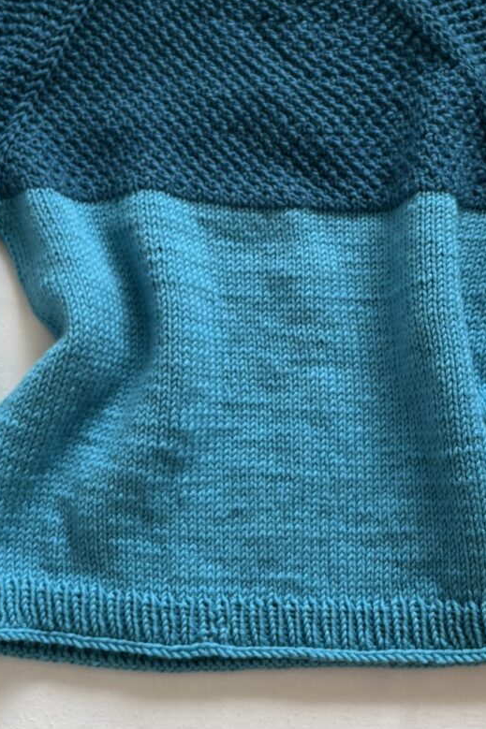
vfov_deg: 39.5
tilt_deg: -84.3
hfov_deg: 26.9
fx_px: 1013
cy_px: 305
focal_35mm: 50
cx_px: 284
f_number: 1.6
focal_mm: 5.1
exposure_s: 1/122
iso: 64
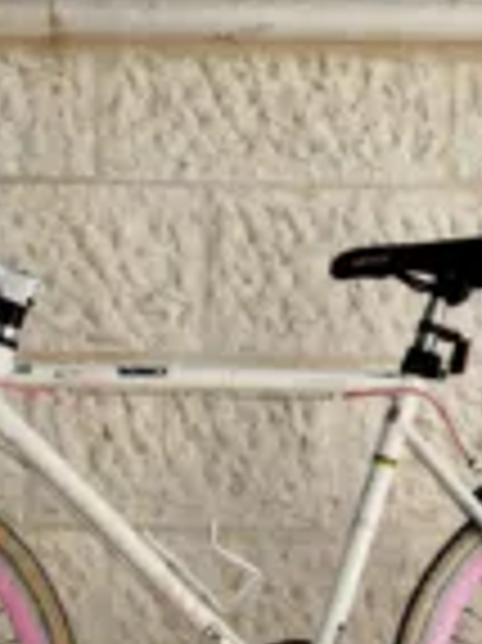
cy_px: 495
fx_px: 1246
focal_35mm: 67
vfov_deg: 28.5
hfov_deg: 21.9
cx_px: 212
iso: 50
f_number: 1.7
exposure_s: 1/156
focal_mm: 5.31
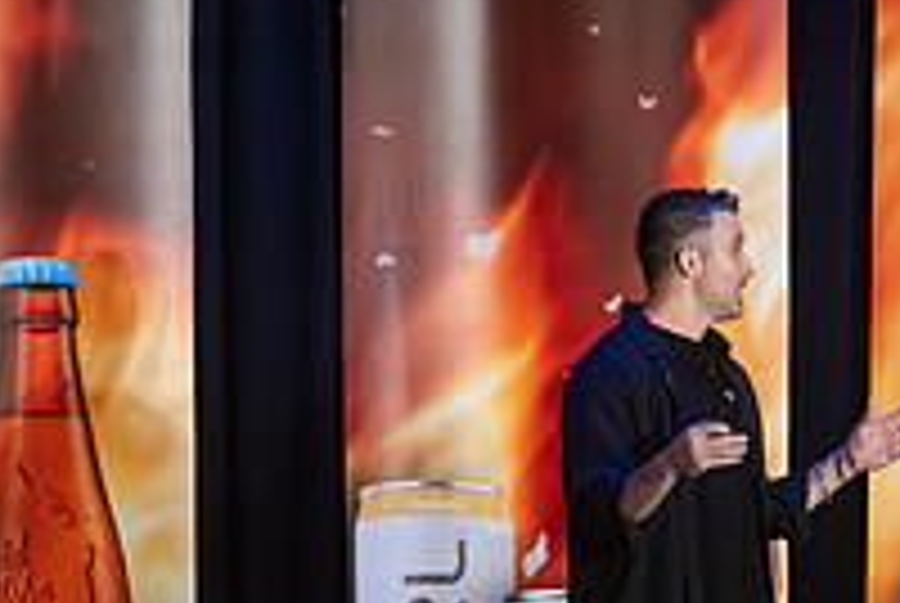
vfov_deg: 2.4
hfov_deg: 3.5
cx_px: 608
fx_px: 14546
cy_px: 511
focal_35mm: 581
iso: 8000
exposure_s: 1/320
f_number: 2.8
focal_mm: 200
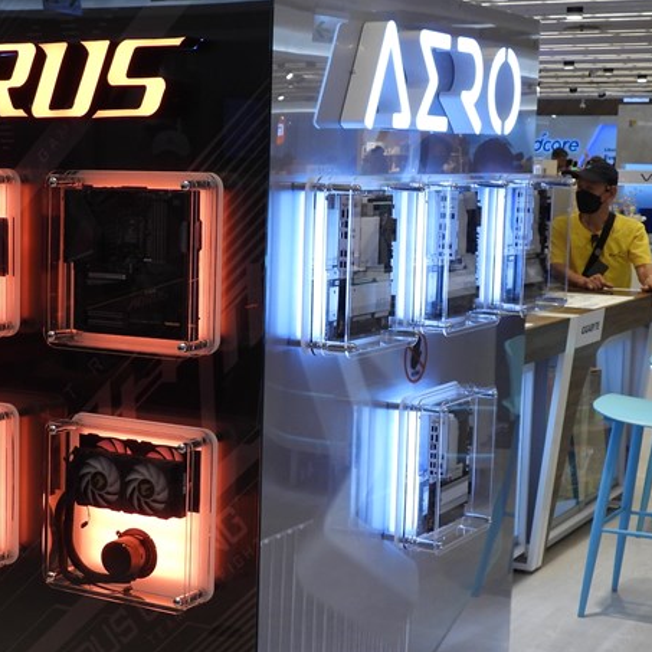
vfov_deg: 24.6
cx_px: 153
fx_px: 1492
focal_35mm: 70
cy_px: 379
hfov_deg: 24.4
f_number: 3.2
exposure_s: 1/50
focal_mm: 6.2
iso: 100
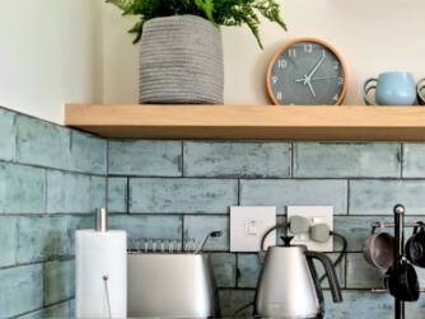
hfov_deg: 30.5
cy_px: 227
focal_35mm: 62
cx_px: 336
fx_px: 762
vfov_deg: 23.5
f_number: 2
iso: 40
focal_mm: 5.9
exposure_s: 1/50
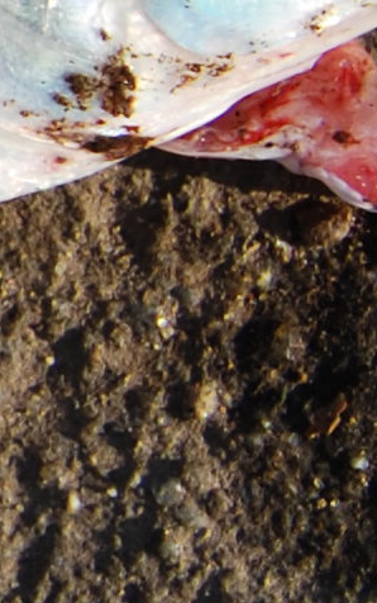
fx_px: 4698
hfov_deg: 4.2
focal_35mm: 286
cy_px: -233
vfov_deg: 7.2
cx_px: -1249
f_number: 8
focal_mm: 23
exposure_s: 1/250
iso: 100
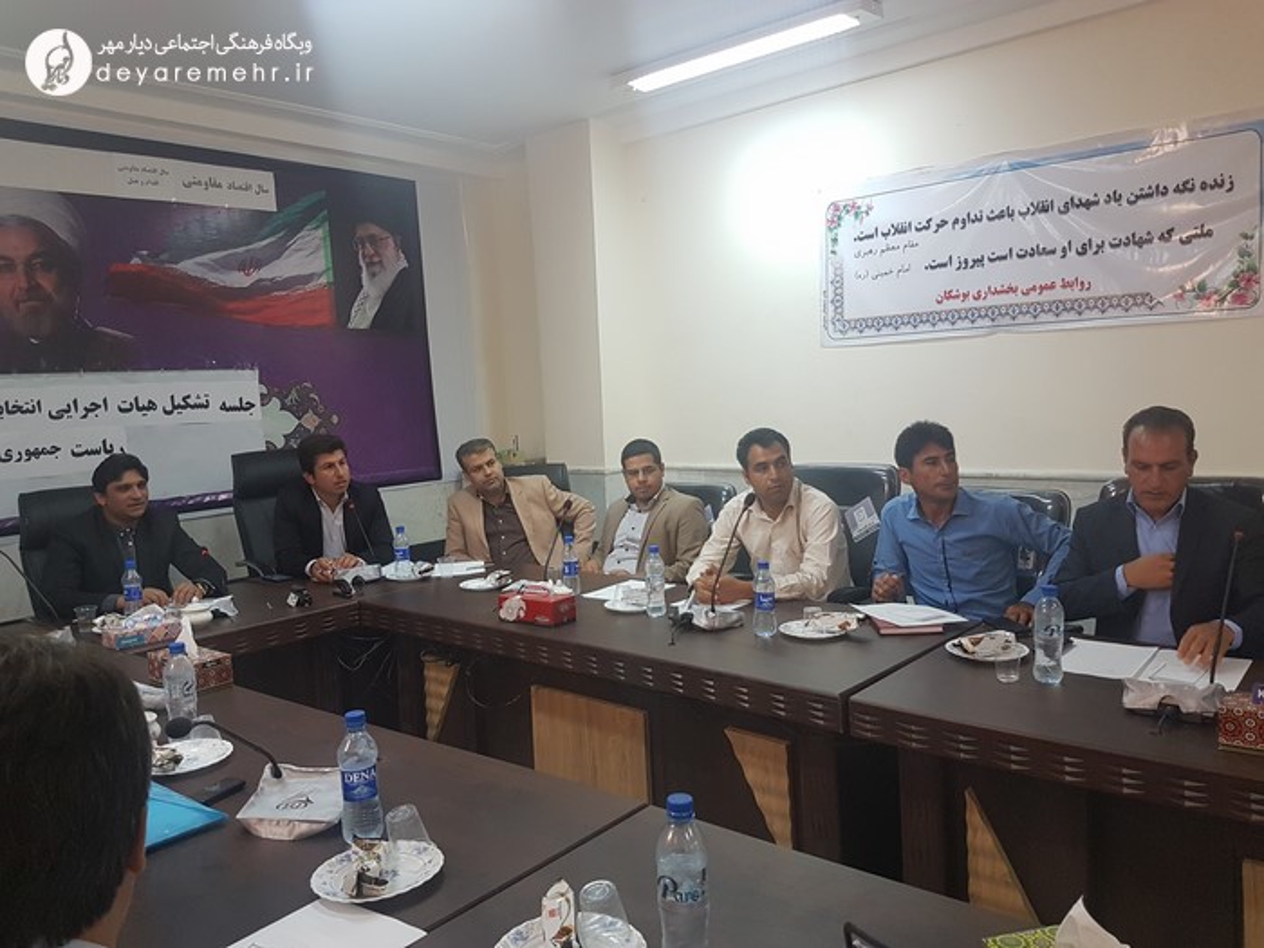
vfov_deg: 53.1
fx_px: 949
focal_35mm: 26
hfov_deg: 67.3
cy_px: 474
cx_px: 632
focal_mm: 4.2
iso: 125
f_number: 1.7
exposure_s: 1/50
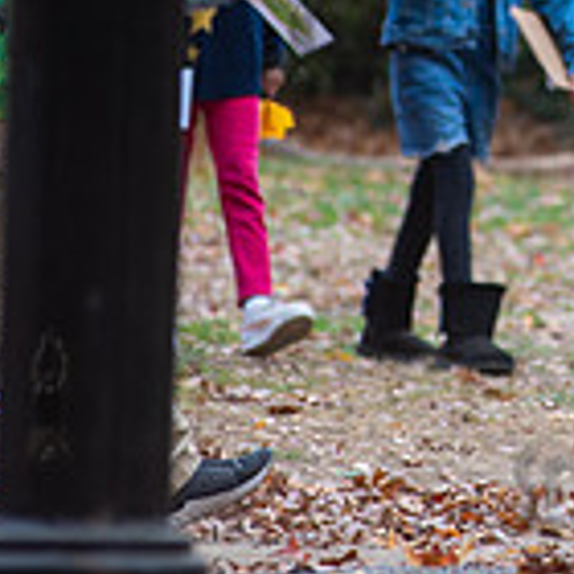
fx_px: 14614
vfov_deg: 2.2
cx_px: 795
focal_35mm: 779
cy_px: -70
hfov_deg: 2.2
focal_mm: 200
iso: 160
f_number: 4.5
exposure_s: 1/125
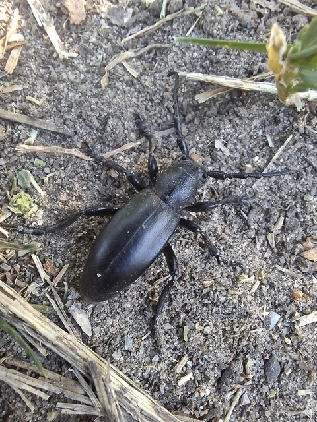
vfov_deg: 69.4
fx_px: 305
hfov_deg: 54.9
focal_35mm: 25
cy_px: 211
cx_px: 158
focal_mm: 2.13
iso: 160
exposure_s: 1/33
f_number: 2.4
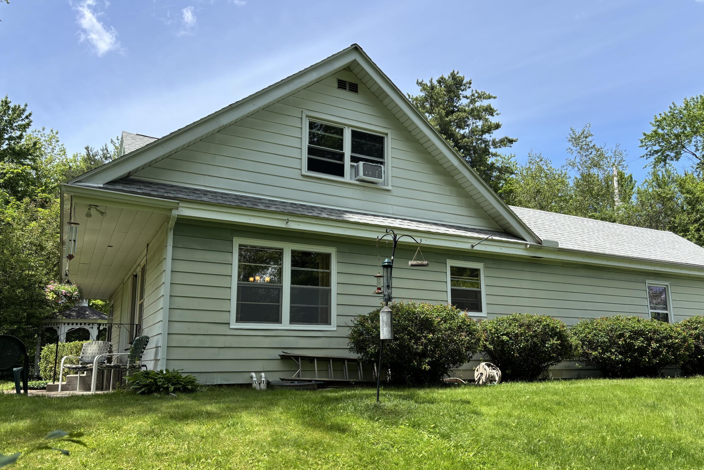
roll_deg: +0.1
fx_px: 548
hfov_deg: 65.5
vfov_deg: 46.3
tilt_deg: +9.5
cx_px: 363
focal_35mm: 28
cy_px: 268
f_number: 1.6
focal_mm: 5.96
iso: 50
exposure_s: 1/1783
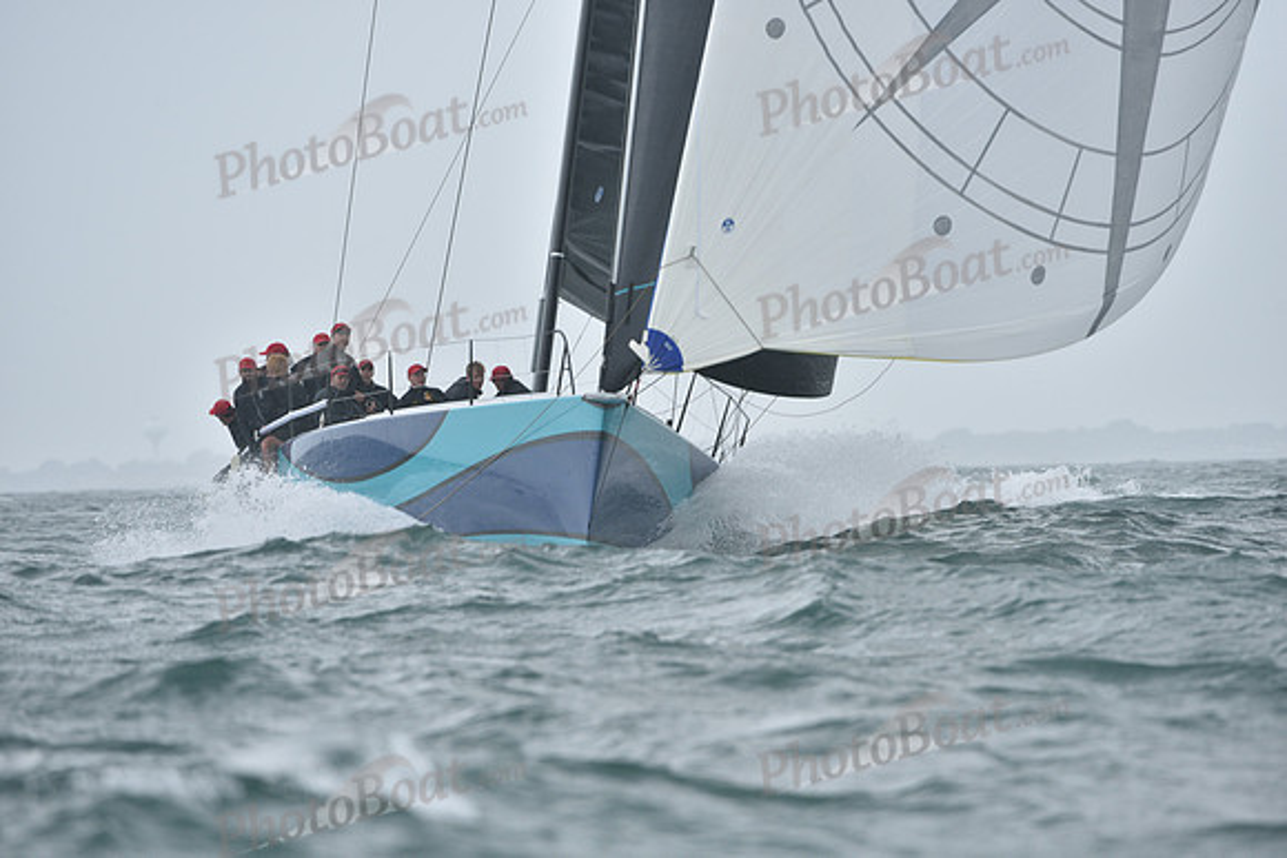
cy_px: 429
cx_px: 644
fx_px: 14303
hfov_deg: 5.2
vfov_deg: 3.4
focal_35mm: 400
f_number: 7.1
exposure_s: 1/1000
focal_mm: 400
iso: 320
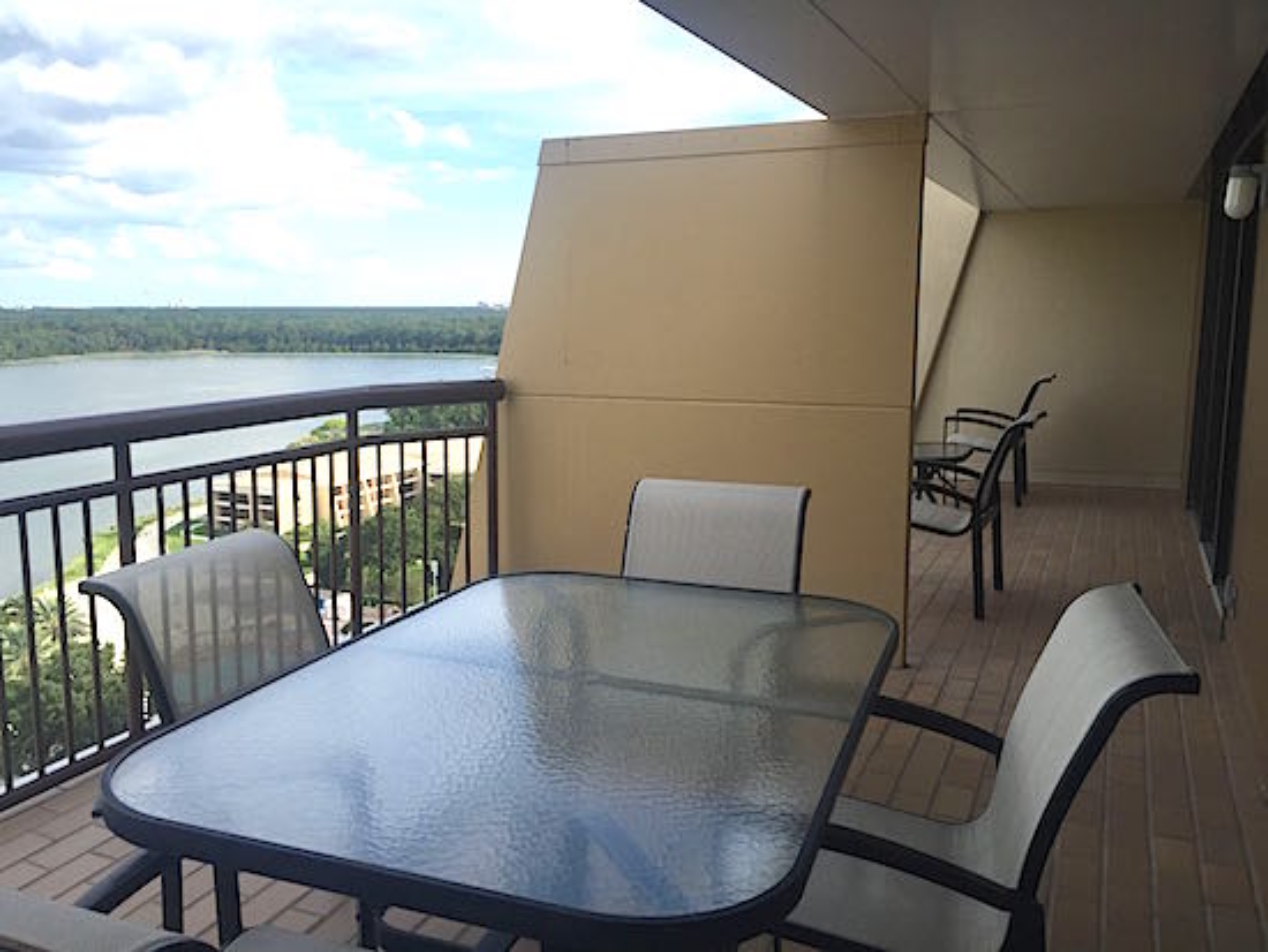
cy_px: 476
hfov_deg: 61.6
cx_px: 634
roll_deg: -0.7
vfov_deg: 48.3
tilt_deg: -8.3
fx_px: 1063
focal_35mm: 29
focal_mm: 4.15
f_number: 2.2
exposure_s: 1/1014
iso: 32
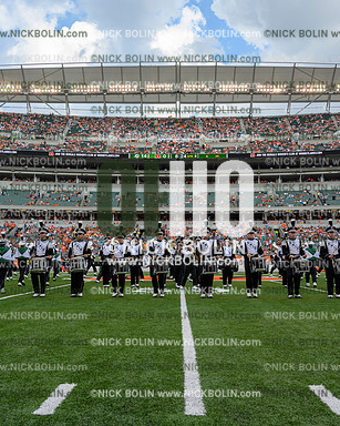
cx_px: 175
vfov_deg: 52.9
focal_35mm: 34
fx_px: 428
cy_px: 214
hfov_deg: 43.3
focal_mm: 24
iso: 80
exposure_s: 1/100
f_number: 7.1
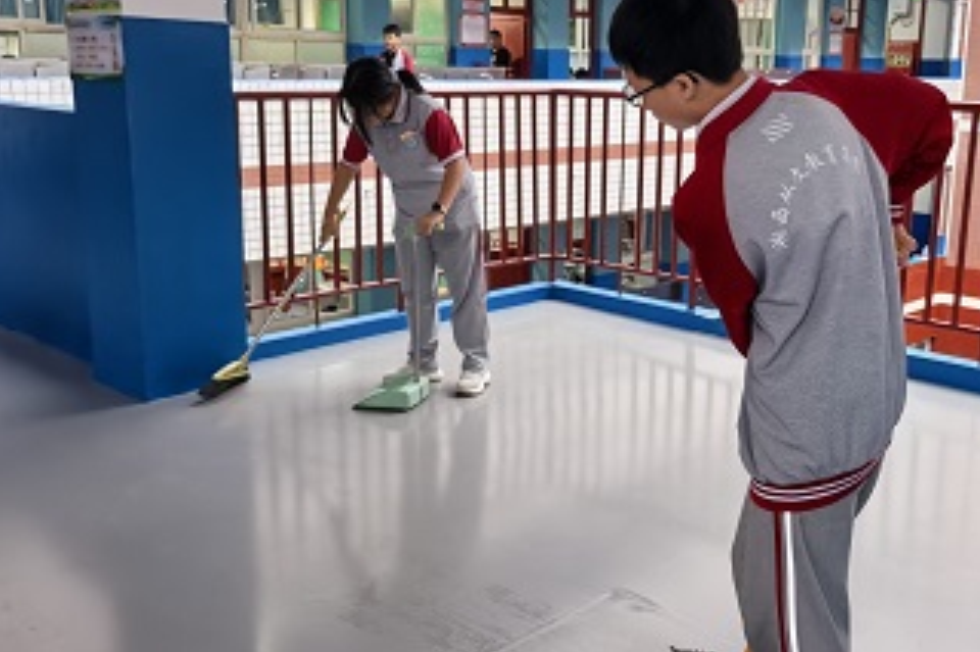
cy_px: 298
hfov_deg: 49.3
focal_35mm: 39
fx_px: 1061
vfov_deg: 34.2
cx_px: 585
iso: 640
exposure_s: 1/553
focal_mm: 5.75
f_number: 1.4
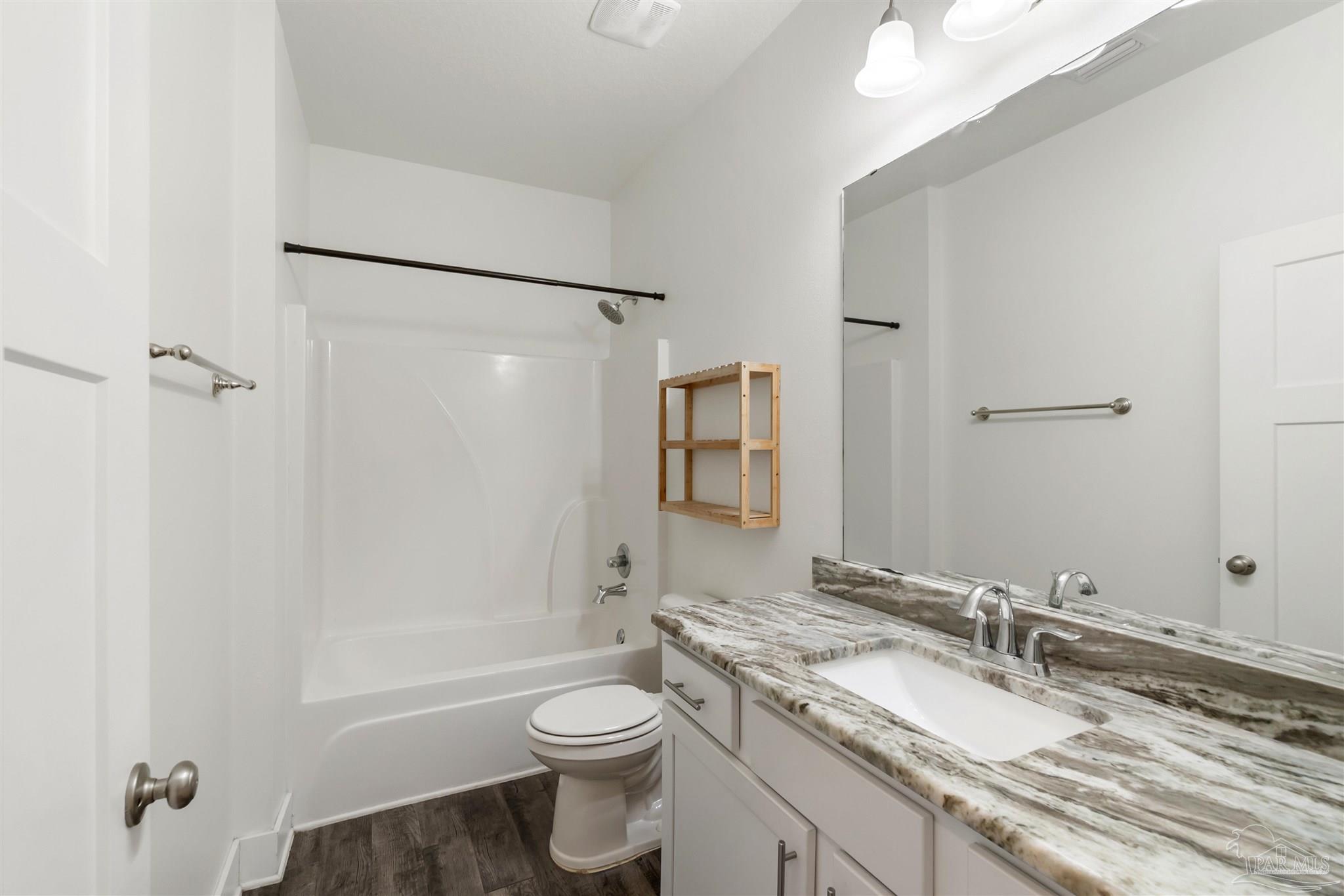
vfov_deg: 77.3
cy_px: 448
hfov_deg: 100.4
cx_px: 672
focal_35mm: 15
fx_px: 560
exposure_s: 1/13
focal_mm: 10
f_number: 9
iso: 320
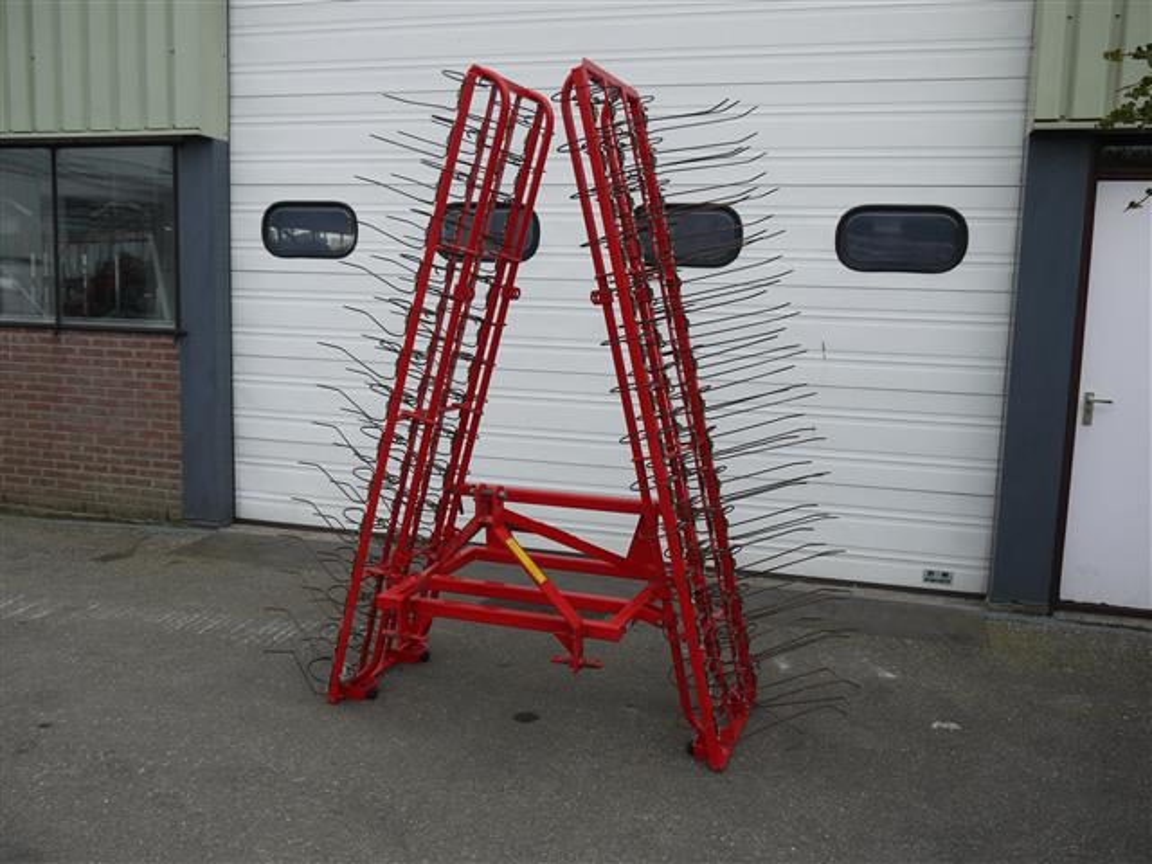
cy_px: 432
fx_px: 1065
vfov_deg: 44.2
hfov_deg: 56.8
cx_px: 576
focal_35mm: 32
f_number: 5
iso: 100
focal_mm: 16
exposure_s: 1/160
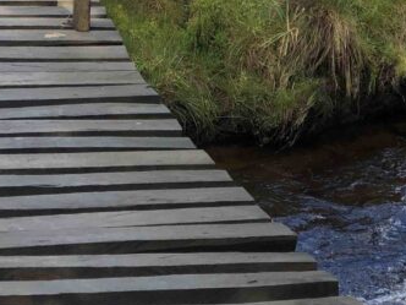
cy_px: -159
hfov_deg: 11.2
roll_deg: +0.5
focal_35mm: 176
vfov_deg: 8.3
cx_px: 196
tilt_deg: -7.1
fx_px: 2064
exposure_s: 1/227
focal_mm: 6.6
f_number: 2.8
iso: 20
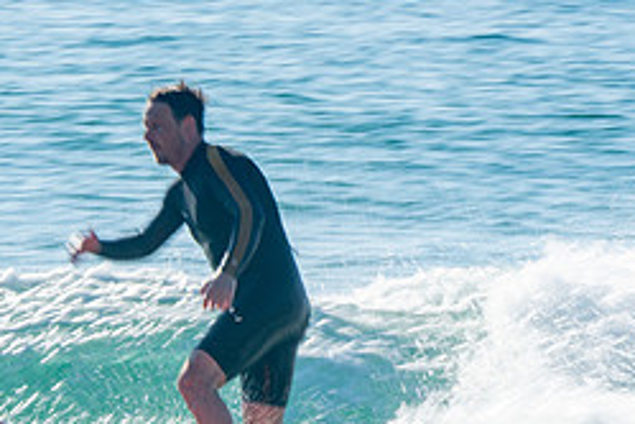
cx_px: 186
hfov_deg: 1.5
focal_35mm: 1398
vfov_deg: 1.0
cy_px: 451
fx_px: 24657
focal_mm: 400
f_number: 18
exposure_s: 1/50
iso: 100
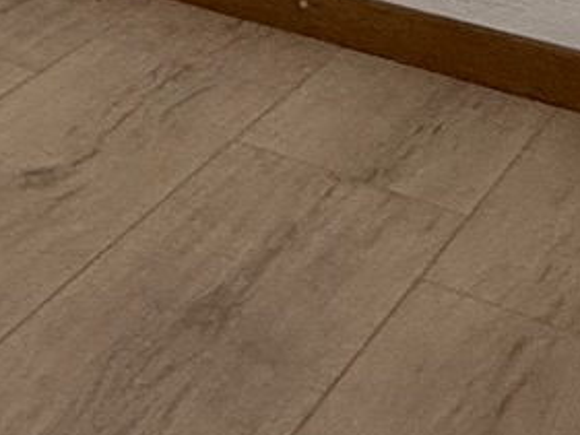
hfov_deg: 12.7
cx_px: -964
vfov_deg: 12.3
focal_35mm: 102
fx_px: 1710
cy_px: -507
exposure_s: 1/100
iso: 320
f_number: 2.2
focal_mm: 2.22
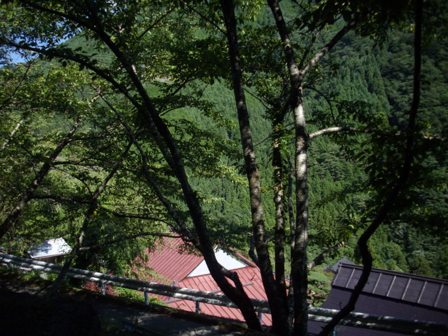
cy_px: 168
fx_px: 479
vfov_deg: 38.7
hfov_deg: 50.1
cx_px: 224
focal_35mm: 37
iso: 80
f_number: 5.6
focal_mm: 6.2
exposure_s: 1/125
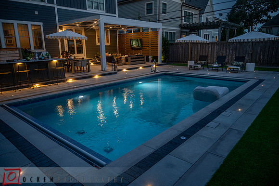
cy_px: 93
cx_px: 140
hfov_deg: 71.9
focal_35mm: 25
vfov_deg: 51.5
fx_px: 192
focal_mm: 24
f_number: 4
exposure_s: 1/60
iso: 800
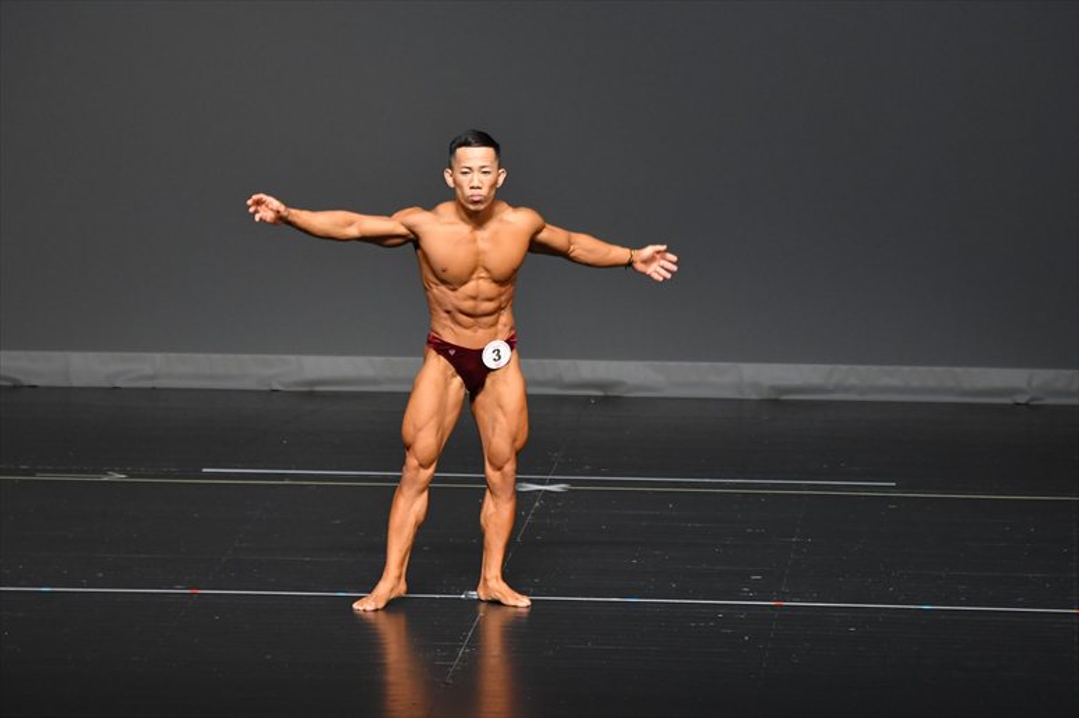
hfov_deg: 7.6
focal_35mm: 270
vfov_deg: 5.1
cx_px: 540
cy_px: 359
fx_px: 8089
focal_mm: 180
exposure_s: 1/400
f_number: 5.6
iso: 2500
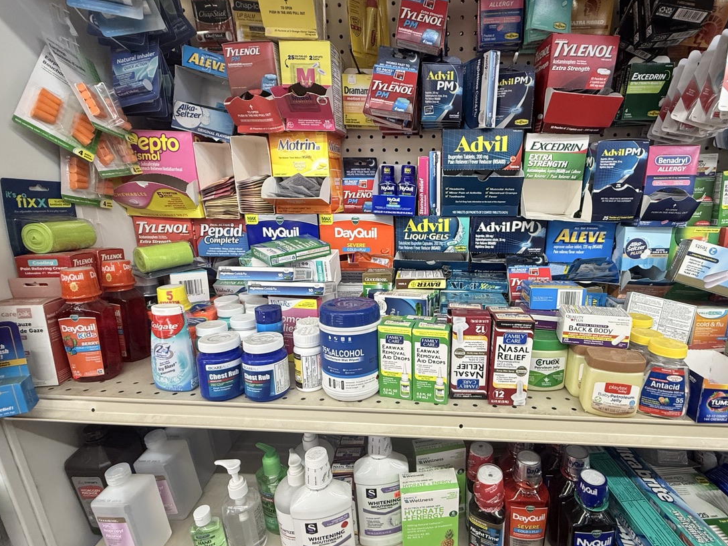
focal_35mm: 18
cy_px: 291
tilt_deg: -16.5
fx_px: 379
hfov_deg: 87.1
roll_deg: +0.0
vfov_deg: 71.5
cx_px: 420
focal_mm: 2.22
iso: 200
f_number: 2.2
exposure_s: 1/120
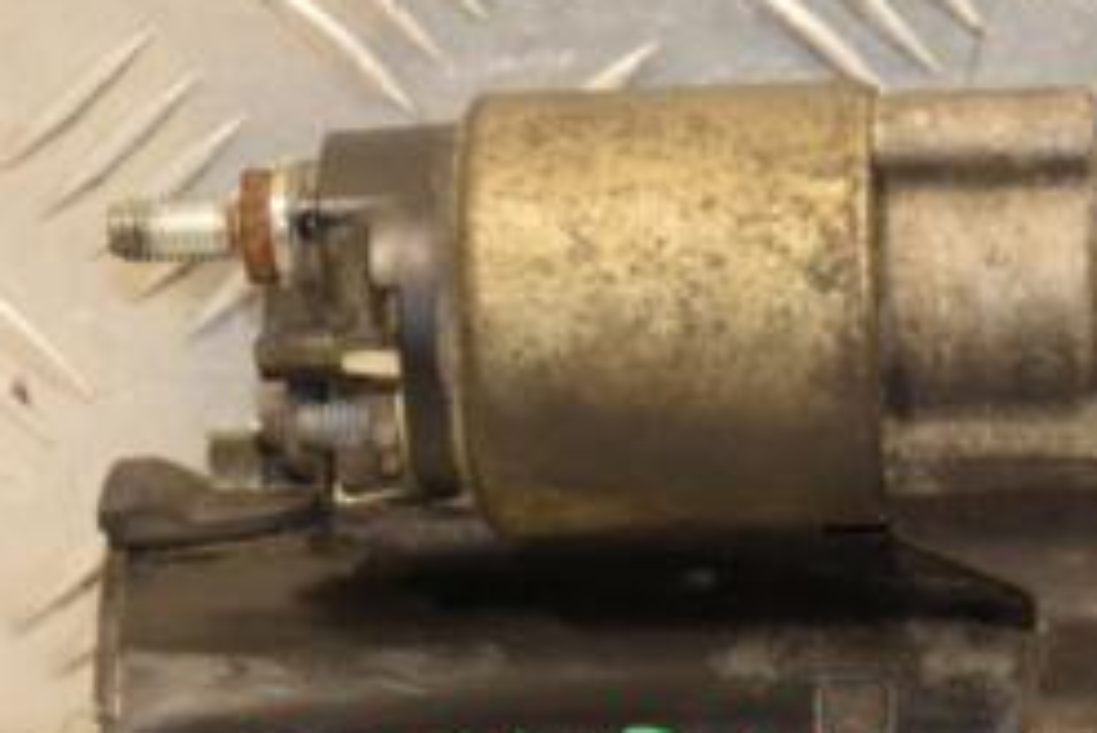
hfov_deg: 5.4
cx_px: 933
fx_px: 11653
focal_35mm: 382
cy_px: 653
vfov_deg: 3.6
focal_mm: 105
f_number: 5.6
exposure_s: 1/100
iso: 800
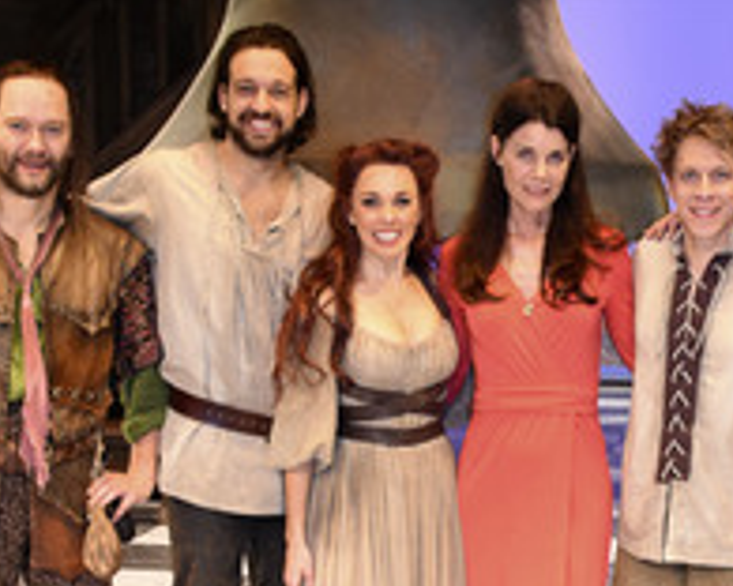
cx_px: 517
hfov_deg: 28.8
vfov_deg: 23.2
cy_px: 466
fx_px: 1410
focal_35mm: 65
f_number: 6.3
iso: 1600
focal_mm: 20
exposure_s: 1/60
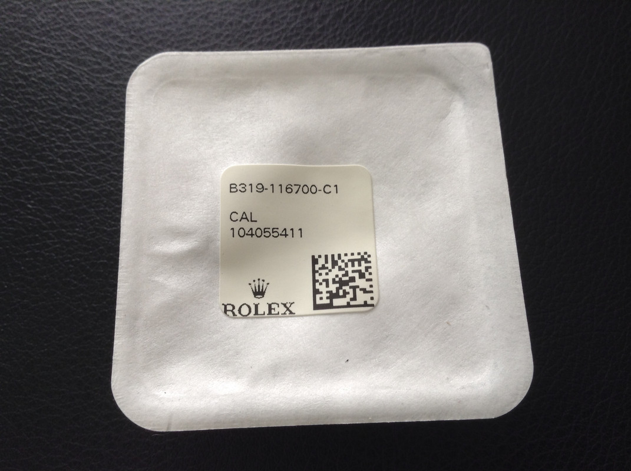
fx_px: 601
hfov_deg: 55.4
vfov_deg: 42.8
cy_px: 236
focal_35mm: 33
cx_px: 316
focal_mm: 3.3
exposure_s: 1/40
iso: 25
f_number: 2.4
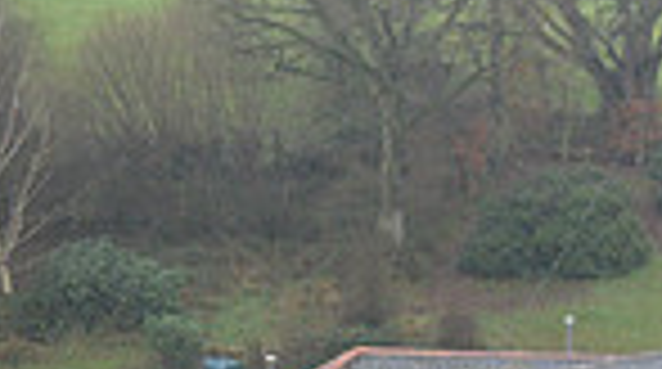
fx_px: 5080
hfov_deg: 7.2
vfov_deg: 4.1
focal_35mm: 290
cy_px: 472
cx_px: 1288
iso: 1600
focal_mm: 70
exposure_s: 1/800
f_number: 2.8
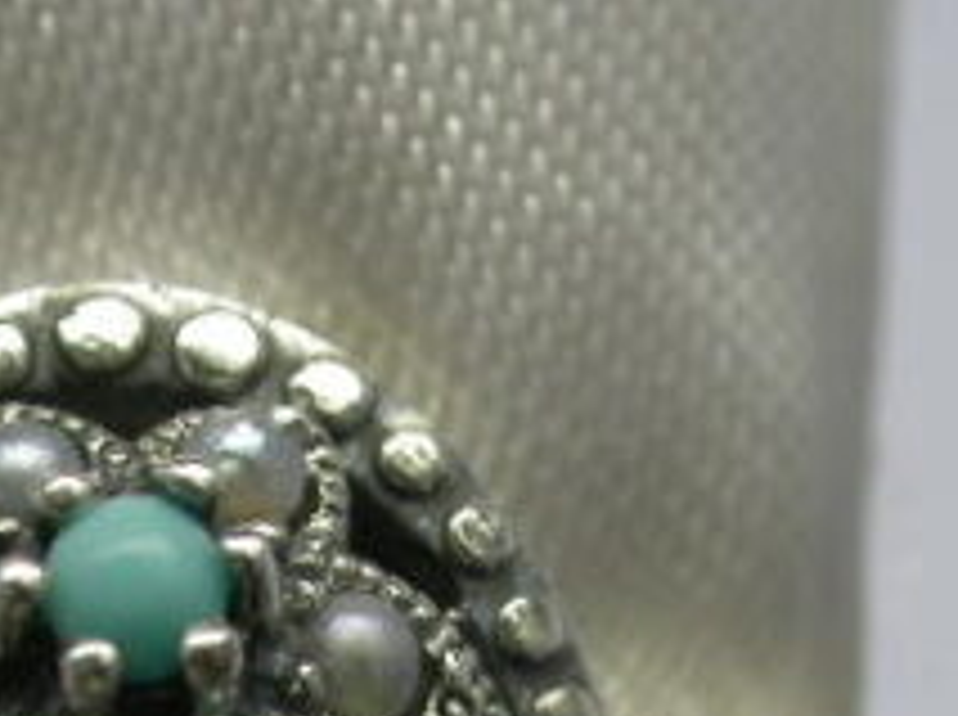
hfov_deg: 8.2
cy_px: 1004
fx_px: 6631
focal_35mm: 240
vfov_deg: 6.1
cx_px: 112
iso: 100
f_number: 7.4
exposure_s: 1/24.5
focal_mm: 17.7
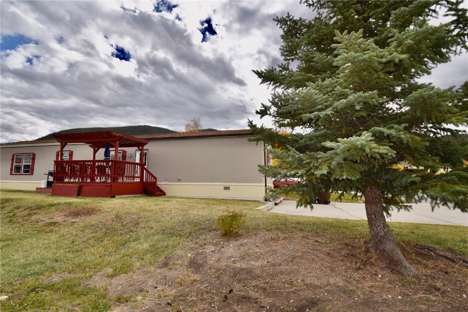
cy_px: 156
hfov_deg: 90.0
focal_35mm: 18
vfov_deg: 67.4
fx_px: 234
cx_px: 234
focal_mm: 12
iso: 100
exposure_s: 1/200
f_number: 9
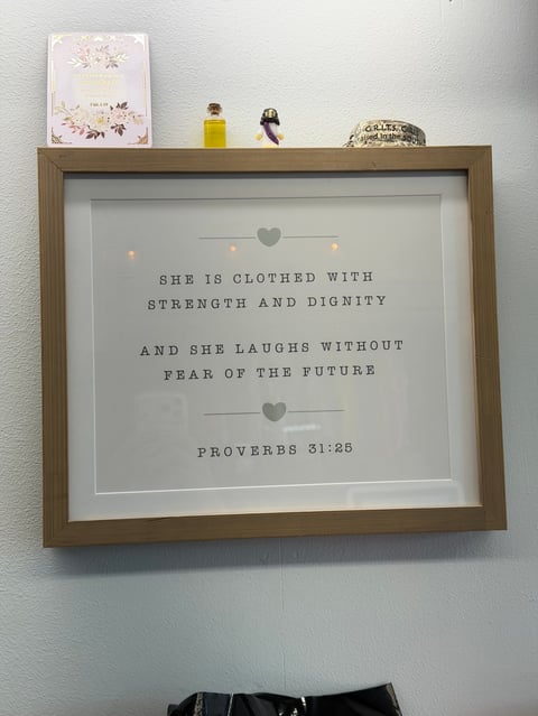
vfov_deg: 39.6
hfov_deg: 30.3
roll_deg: +0.8
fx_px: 994
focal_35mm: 48
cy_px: 358
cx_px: 269
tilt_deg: +5.1
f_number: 1.78
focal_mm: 6.76
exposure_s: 1/606
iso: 80
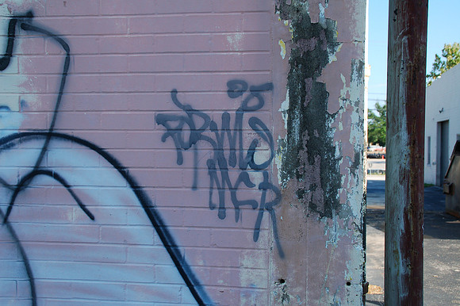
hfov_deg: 41.1
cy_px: 153
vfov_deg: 28.0
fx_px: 613
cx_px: 230
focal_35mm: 48
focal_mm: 32
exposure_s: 1/160
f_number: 6.3
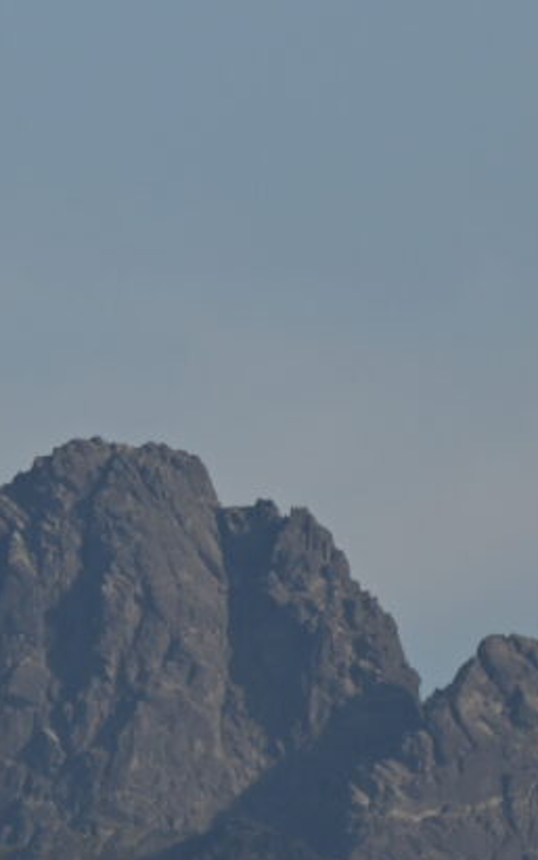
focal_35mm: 3805
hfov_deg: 0.3
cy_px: -58
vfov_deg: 0.6
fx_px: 89233
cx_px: 117
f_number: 6.3
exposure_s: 1/640
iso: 110
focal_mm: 600
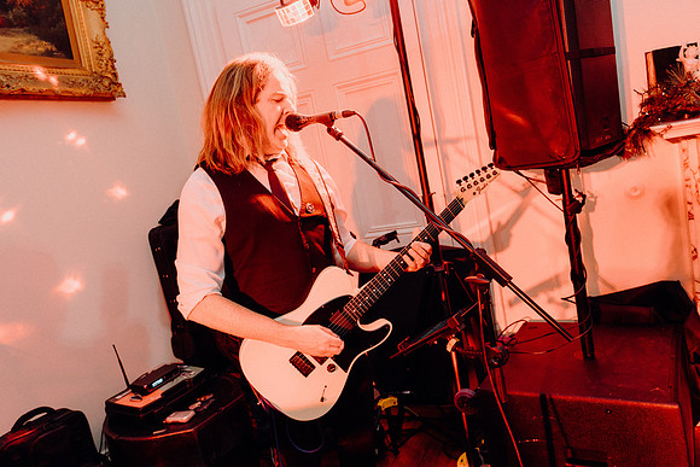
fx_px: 545
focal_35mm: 28
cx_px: 350
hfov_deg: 65.5
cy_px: 234
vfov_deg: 46.4
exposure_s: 1/160
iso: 2500
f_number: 3.5
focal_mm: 28
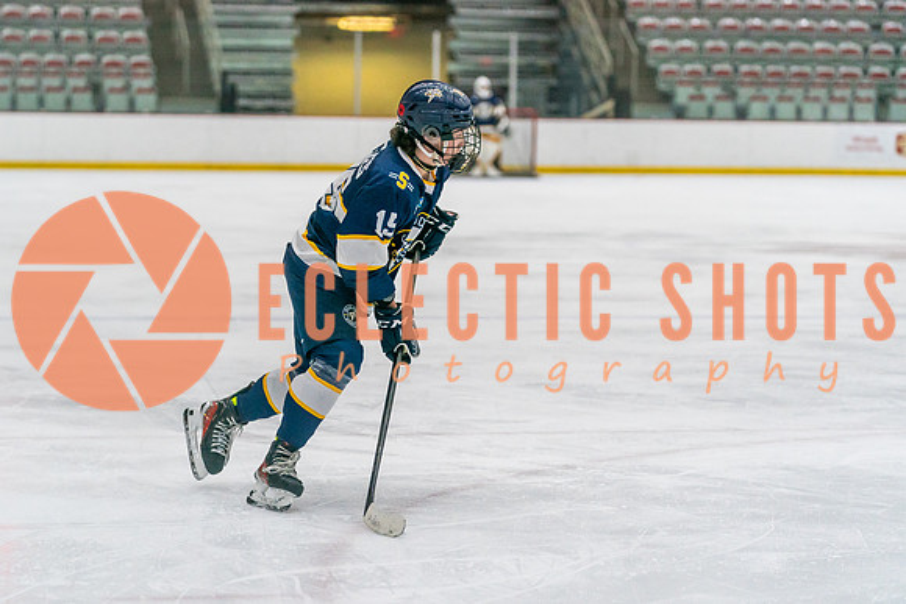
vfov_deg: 11.9
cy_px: 302
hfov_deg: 17.8
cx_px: 387
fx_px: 2889
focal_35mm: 115
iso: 3200
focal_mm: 96
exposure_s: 1/1250
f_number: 2.8
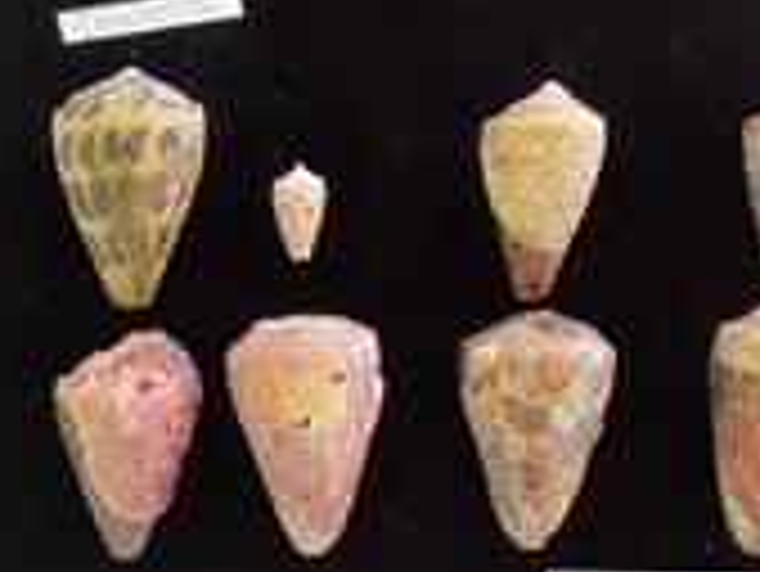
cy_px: 439
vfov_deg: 24.1
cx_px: 378
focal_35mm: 60
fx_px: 1318
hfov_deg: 32.2
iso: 64
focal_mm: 3
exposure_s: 1/60
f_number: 1.8
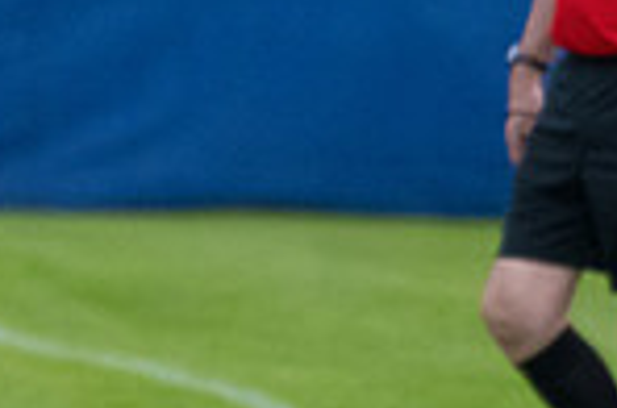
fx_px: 32254
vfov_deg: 0.7
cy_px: 150
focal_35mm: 1886
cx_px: -421
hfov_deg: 1.1
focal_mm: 320
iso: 3200
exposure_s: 1/2000
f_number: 5.6
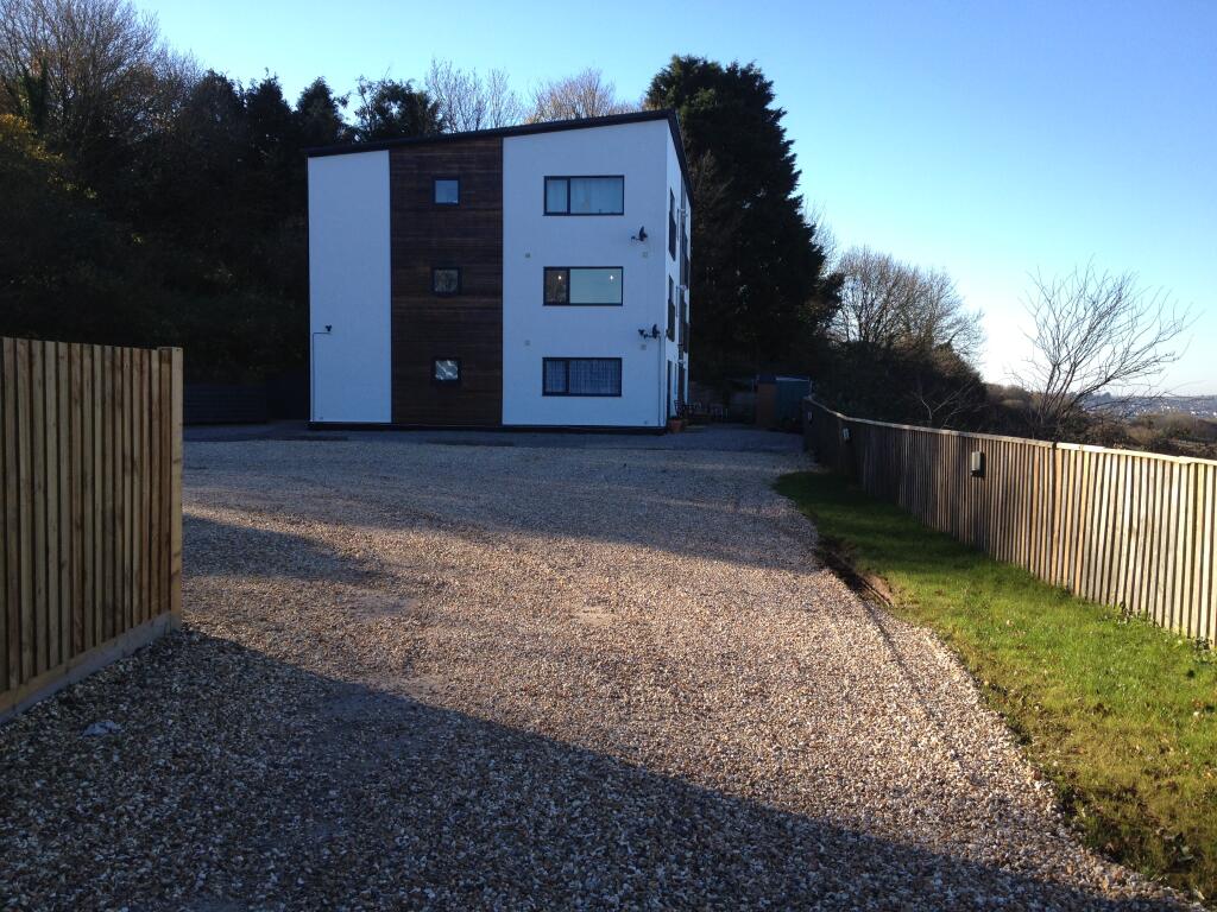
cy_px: 456
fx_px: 1231
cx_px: 608
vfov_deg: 40.7
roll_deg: -0.9
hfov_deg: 52.6
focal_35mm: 35
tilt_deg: -2.6
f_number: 2.4
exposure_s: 1/649
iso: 50
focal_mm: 4.28
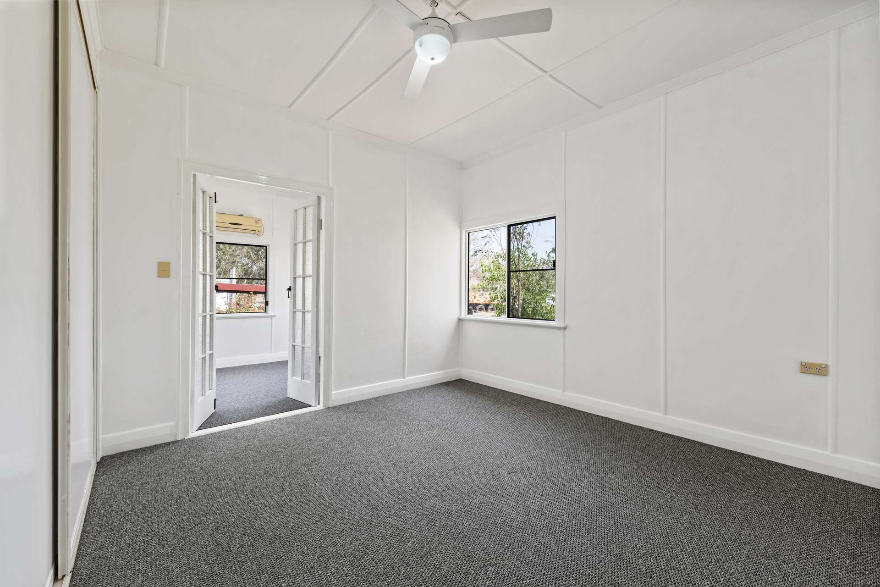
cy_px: 294
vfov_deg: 81.2
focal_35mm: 14
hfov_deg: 104.3
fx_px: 342
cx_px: 440
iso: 100
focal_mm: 14
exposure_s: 1/10
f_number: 8
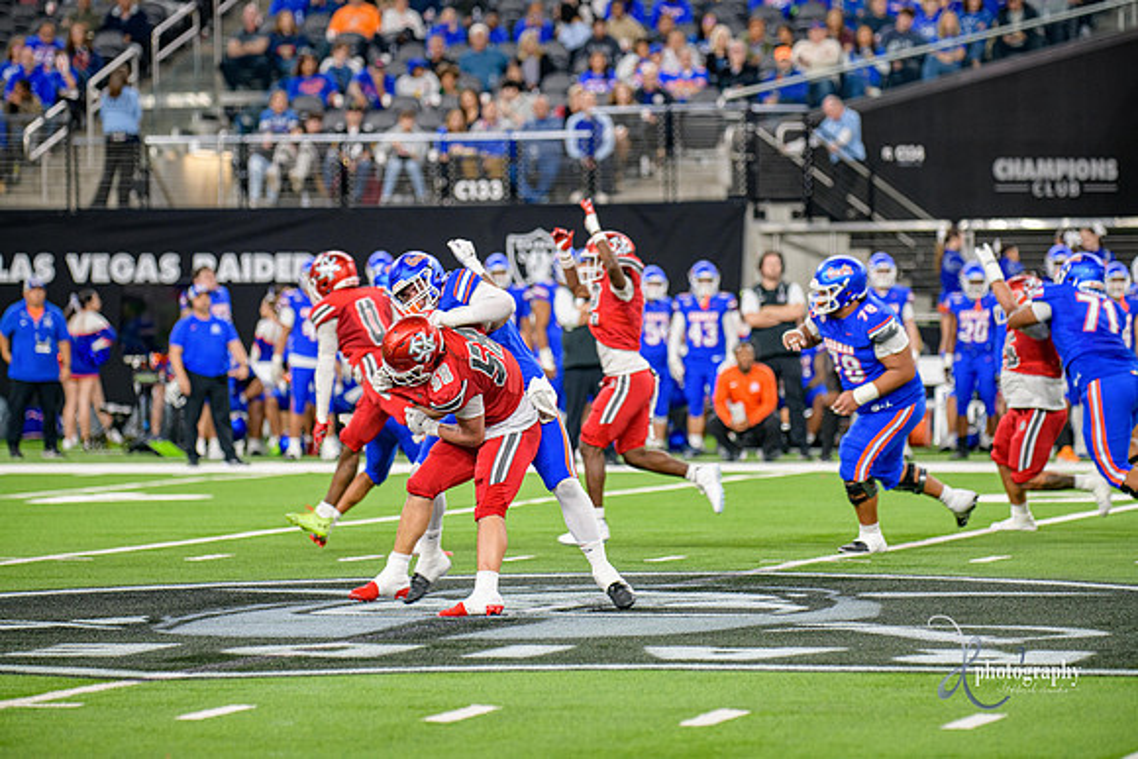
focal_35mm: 195
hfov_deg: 10.5
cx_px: 569
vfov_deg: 7.0
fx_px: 6165
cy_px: 380
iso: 1000
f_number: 2.8
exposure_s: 1/400
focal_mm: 195
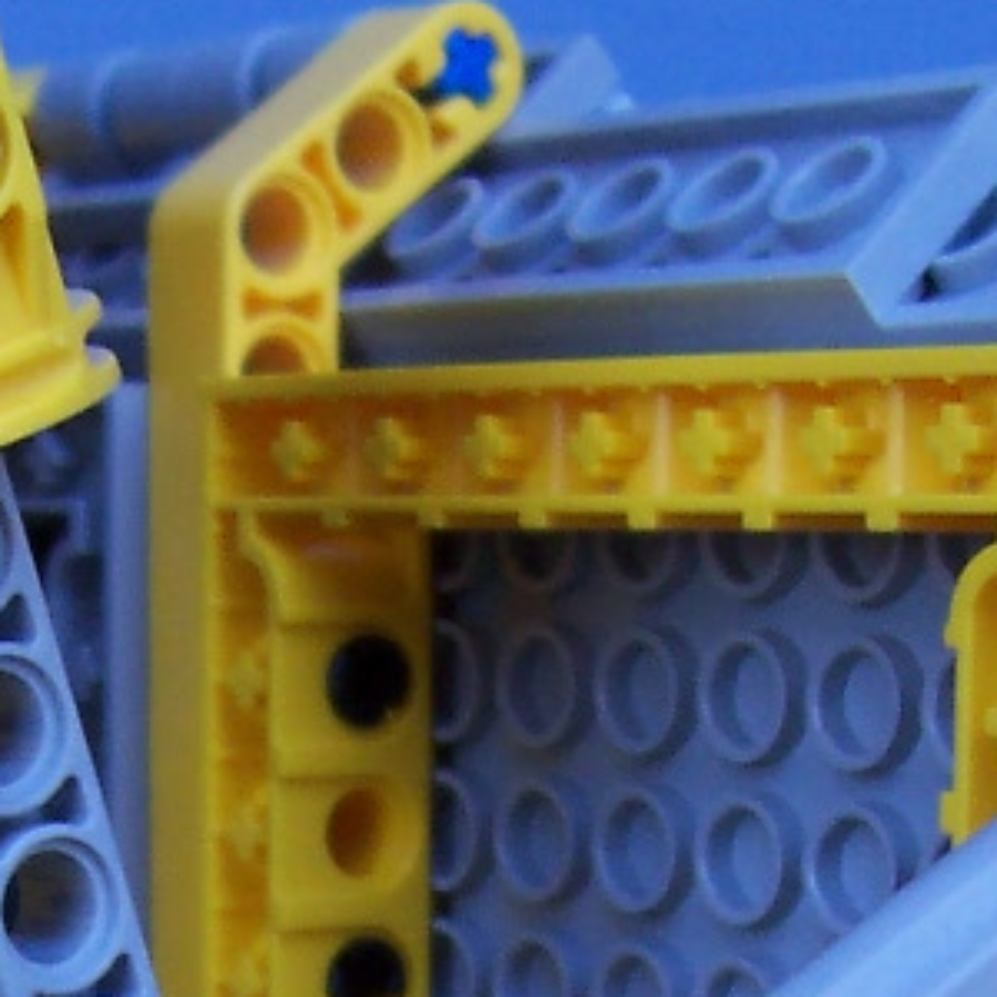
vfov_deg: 12.9
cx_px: 233
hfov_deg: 13.3
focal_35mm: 131
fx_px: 4269
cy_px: 1286
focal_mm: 5.6
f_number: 2.8
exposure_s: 1/125
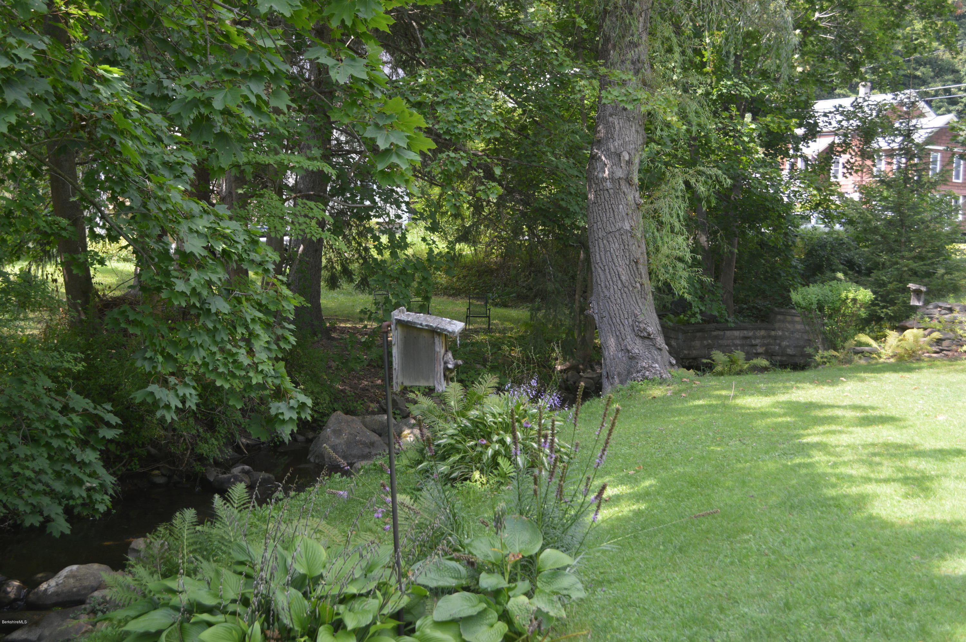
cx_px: 483
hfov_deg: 46.4
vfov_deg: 31.8
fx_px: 1126
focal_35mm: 42
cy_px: 321
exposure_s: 1/125
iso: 200
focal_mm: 28
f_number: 5.6
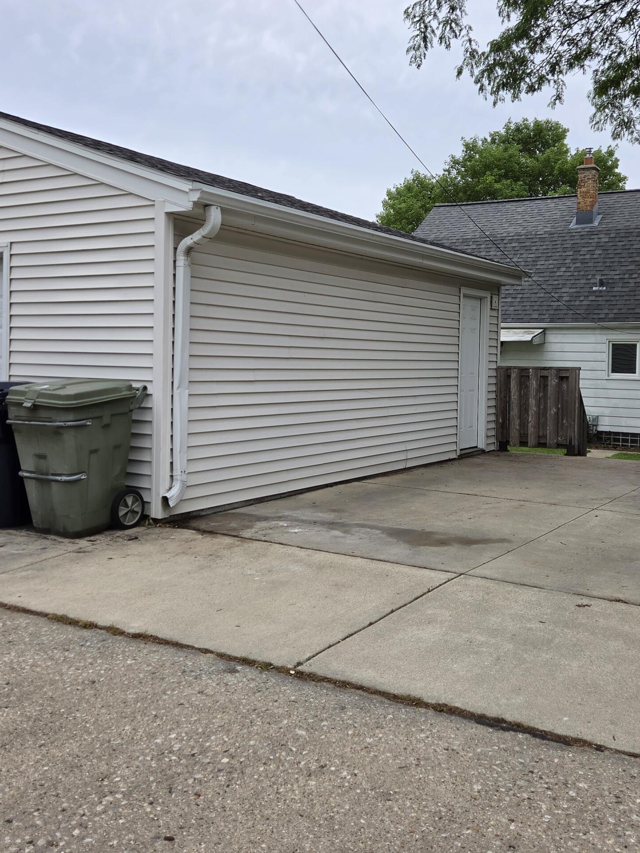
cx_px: 328
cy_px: 380
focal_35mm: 36
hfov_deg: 39.7
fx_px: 887
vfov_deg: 51.3
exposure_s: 1/3840
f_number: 1.8
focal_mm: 5.4
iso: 80
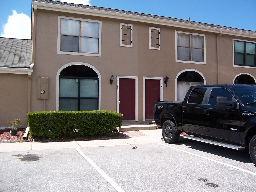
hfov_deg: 55.4
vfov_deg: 42.9
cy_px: 96
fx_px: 244
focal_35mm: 33
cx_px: 128
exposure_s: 1/750
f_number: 3.4
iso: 80
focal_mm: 5.5
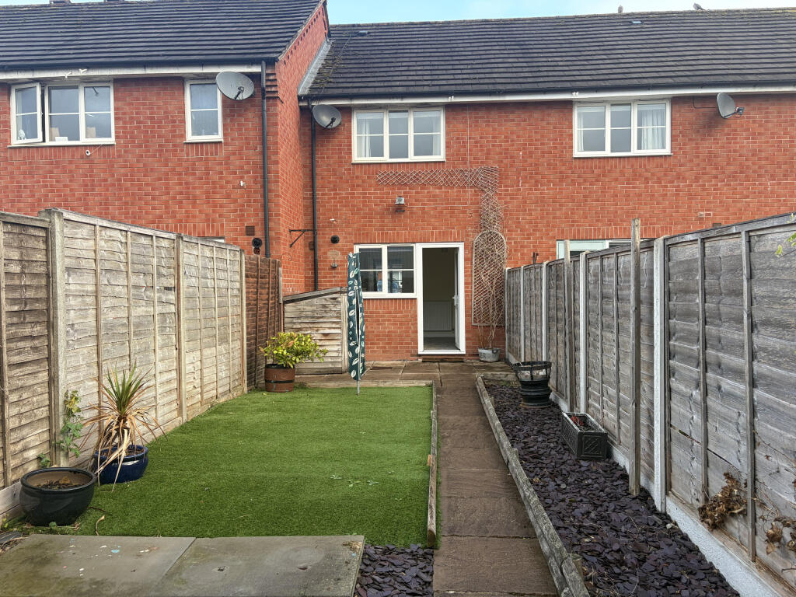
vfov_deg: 53.1
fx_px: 598
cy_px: 298
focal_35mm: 26
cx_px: 398
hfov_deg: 67.3
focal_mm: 5.96
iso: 32
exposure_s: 1/150
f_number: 1.6
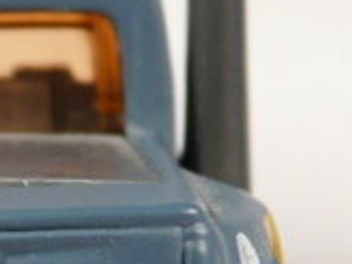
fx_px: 2552
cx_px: -34
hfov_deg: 7.8
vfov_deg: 5.9
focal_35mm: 251
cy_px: 264
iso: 100
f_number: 3.2
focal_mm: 7.9
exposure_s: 1/40
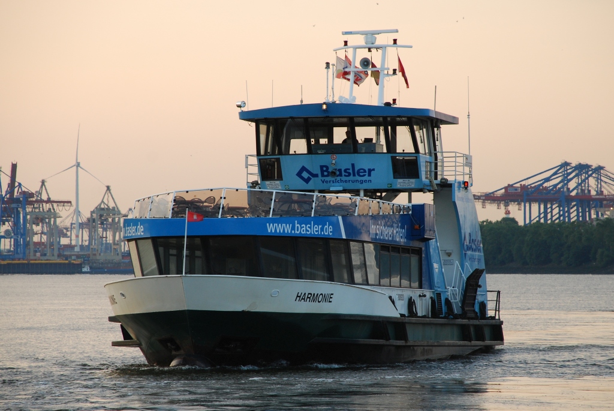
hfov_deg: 10.1
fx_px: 3457
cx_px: 307
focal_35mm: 202
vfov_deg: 6.8
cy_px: 206
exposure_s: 1/125
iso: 320
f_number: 5.6
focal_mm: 135
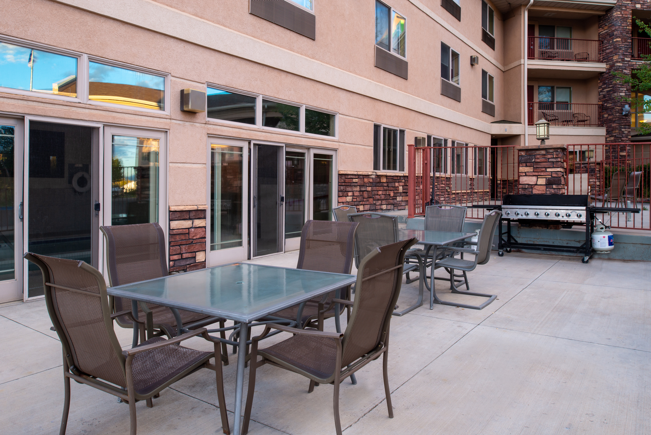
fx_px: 434
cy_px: 218
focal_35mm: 24
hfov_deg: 73.7
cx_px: 326
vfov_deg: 53.2
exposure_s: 1/15
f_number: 11
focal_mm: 24
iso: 200
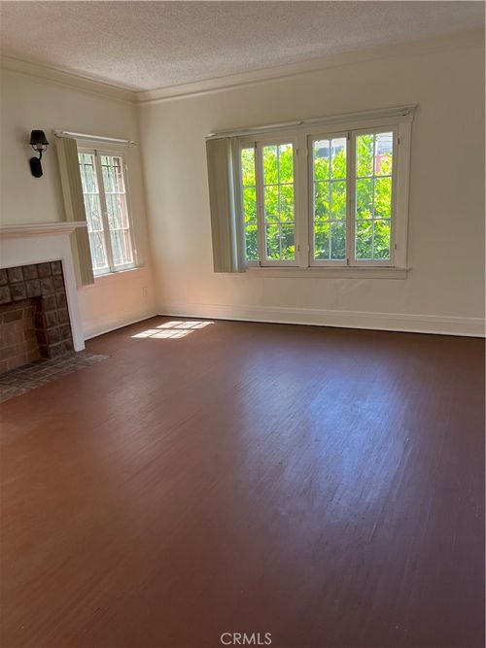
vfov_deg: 67.3
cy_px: 324
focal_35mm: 26
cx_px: 243
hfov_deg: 53.0
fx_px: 487
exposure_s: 1/121
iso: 80
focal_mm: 5.7
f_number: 1.5
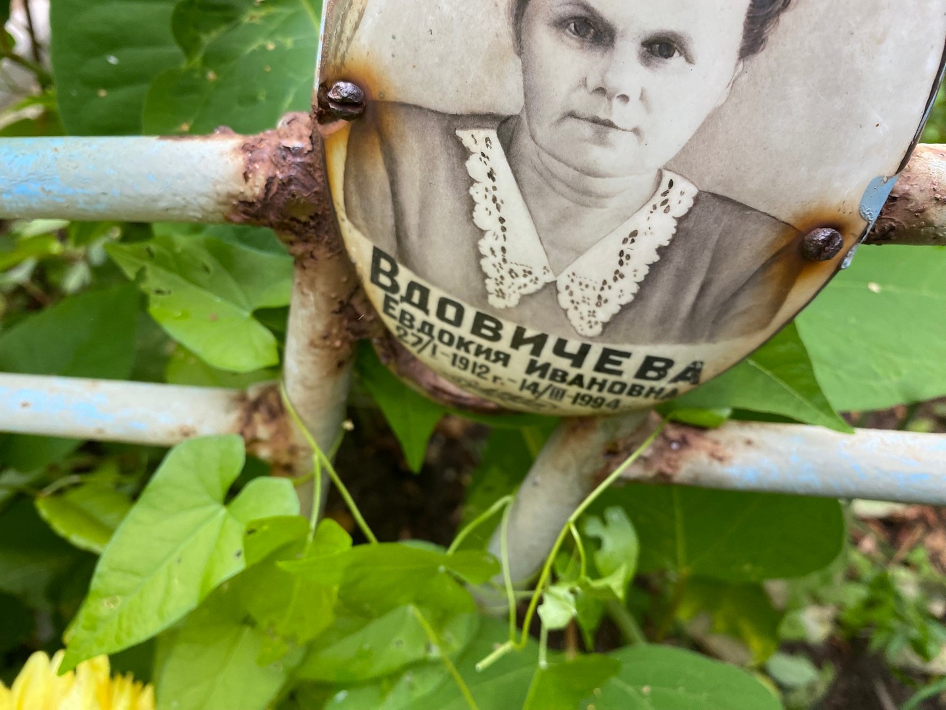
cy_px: 355
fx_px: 683
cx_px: 473
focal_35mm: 25
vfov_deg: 54.9
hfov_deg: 69.4
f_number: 1.8
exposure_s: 1/121
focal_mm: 4.25
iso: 100
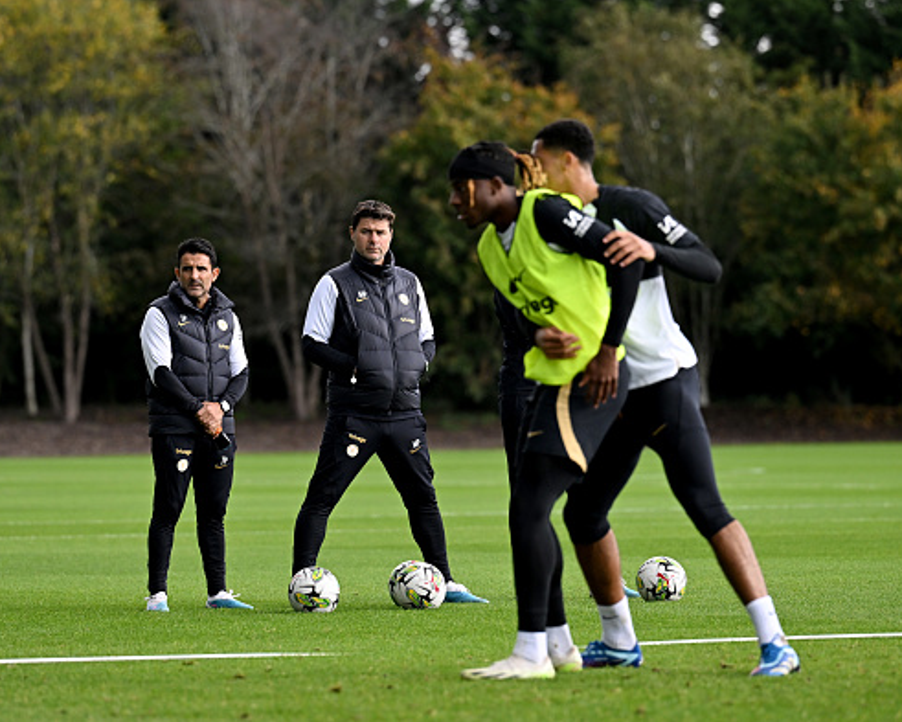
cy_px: 362
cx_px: 400
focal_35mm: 227
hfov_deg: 8.5
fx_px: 6061
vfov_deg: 6.8
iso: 800
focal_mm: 200
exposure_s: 1/1600
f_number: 4
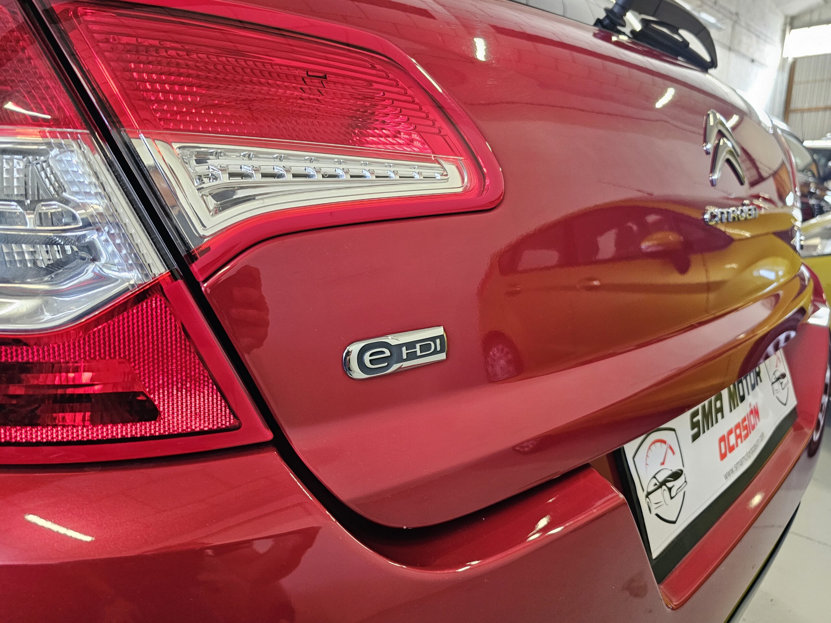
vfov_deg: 58.9
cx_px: 416
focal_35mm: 23
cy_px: 312
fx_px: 552
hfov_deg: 73.9
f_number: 1.7
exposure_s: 1/60
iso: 640
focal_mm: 6.3
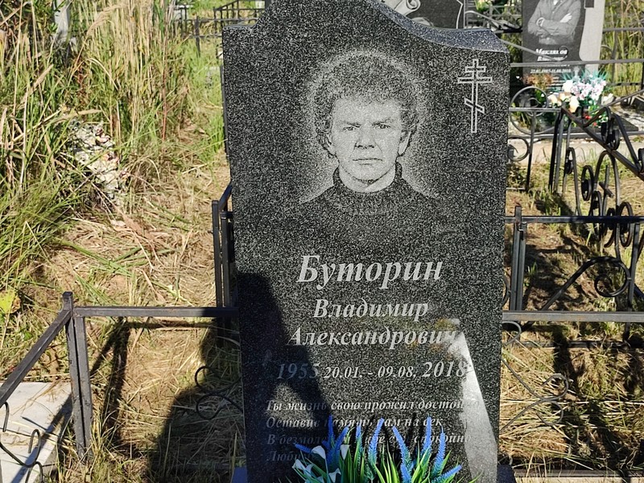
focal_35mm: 25
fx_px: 465
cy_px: 242
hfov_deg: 69.4
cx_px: 322
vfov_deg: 54.9
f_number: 1.9
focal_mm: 6.04
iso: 50
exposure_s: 1/463
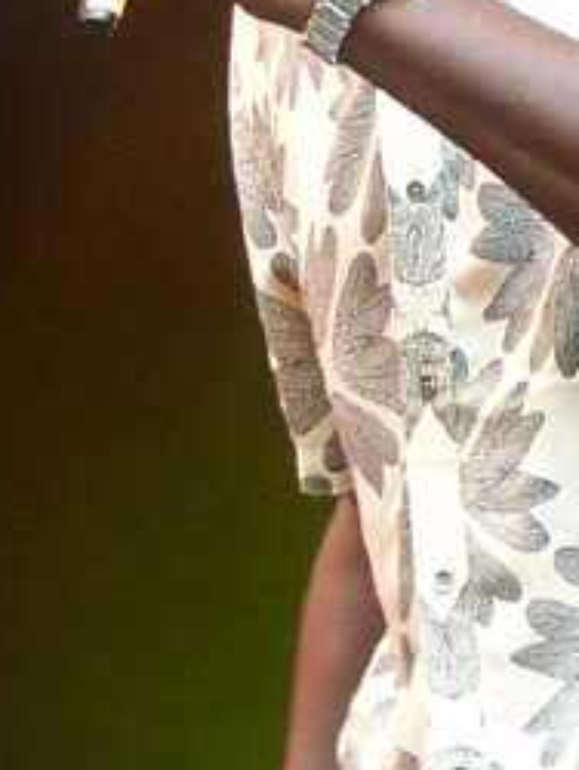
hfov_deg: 7.7
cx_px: 921
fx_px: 4186
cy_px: 517
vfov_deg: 10.5
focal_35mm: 188
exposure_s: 1/60
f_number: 2.8
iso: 125
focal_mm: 8.4
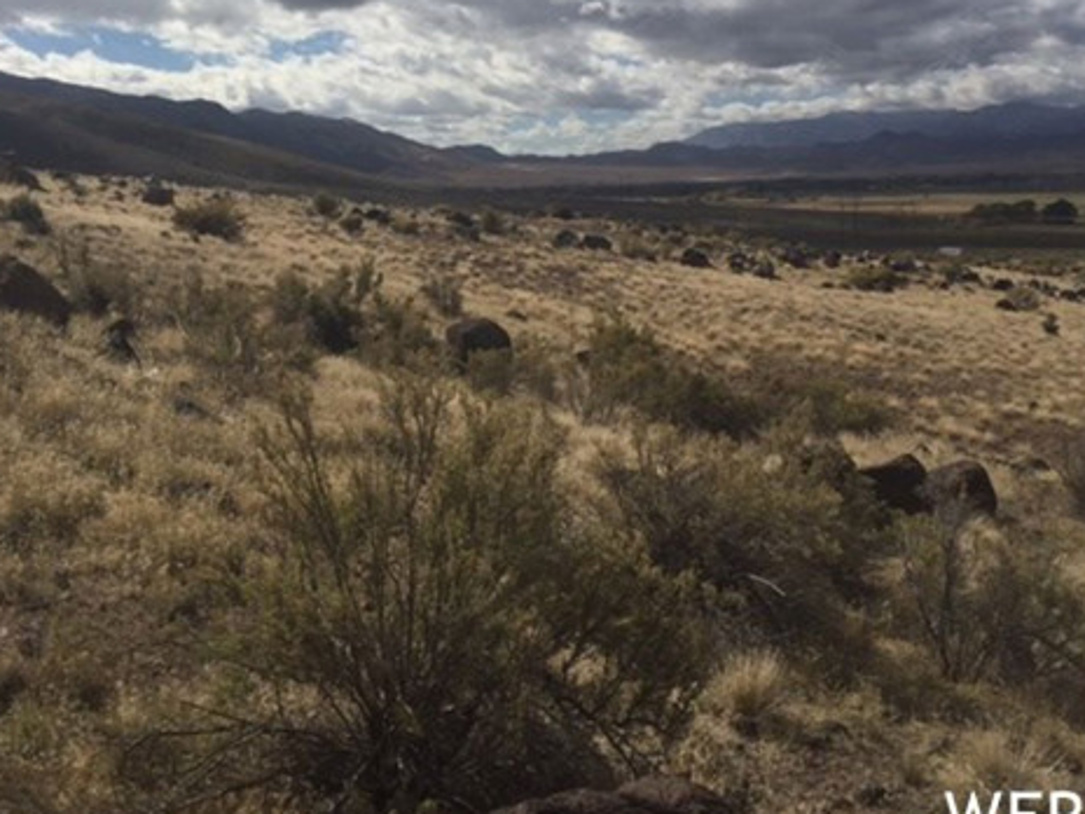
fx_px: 1254
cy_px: 285
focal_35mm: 40
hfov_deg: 46.7
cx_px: 470
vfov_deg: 35.7
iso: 32
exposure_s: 1/4950
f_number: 2.2
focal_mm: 4.15
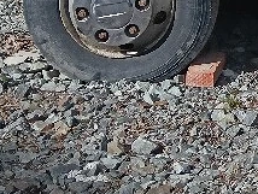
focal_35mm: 126
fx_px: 940
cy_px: -178
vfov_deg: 10.9
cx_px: 482
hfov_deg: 13.7
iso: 64
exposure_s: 1/1250
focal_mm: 3.98
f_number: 1.8
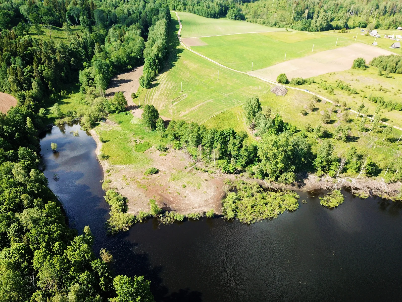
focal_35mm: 26
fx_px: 302
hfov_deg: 67.3
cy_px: 151
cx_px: 201
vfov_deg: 53.1
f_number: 2.2
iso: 109
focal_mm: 4.73
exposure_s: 1/50
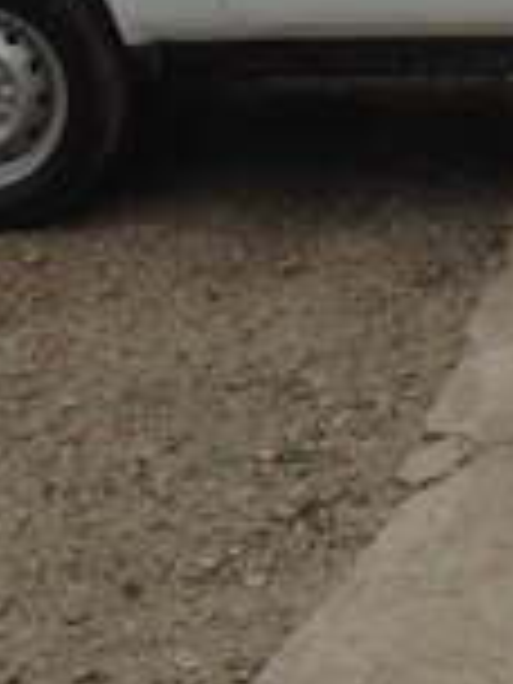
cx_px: 400
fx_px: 2134
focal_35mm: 108
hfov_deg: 13.6
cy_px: -243
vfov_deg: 17.0
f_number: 2.4
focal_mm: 4.12
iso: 50
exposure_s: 1/120
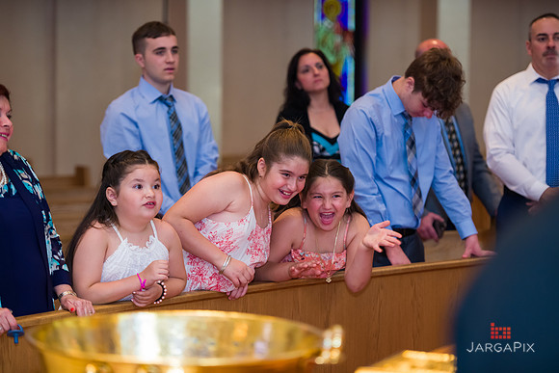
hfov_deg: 16.8
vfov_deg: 11.2
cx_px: 280
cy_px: 186
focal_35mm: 122
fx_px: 1895
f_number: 3.2
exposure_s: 1/125
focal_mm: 122
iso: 1250
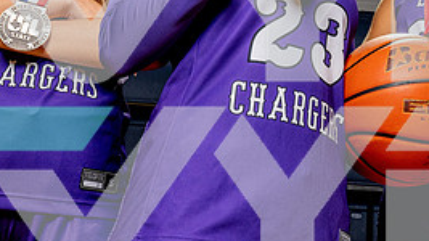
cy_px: -2
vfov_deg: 15.8
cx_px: 360
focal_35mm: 75
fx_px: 853
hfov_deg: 27.5
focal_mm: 33
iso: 800
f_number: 8
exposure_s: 1/250
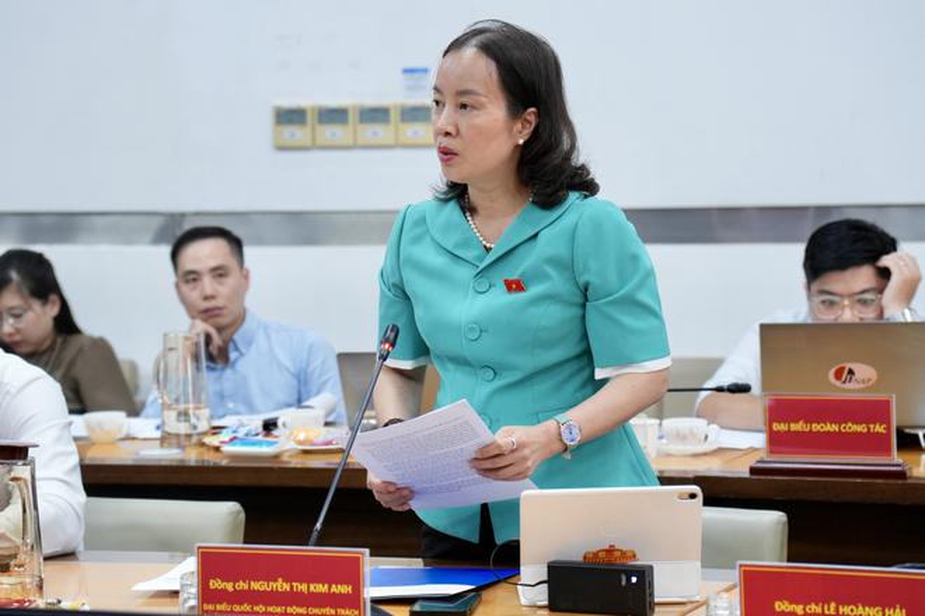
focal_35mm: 105
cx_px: 462
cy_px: 308
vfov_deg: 13.0
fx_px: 2698
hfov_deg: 19.5
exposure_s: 1/125
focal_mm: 70
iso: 1250
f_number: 3.5
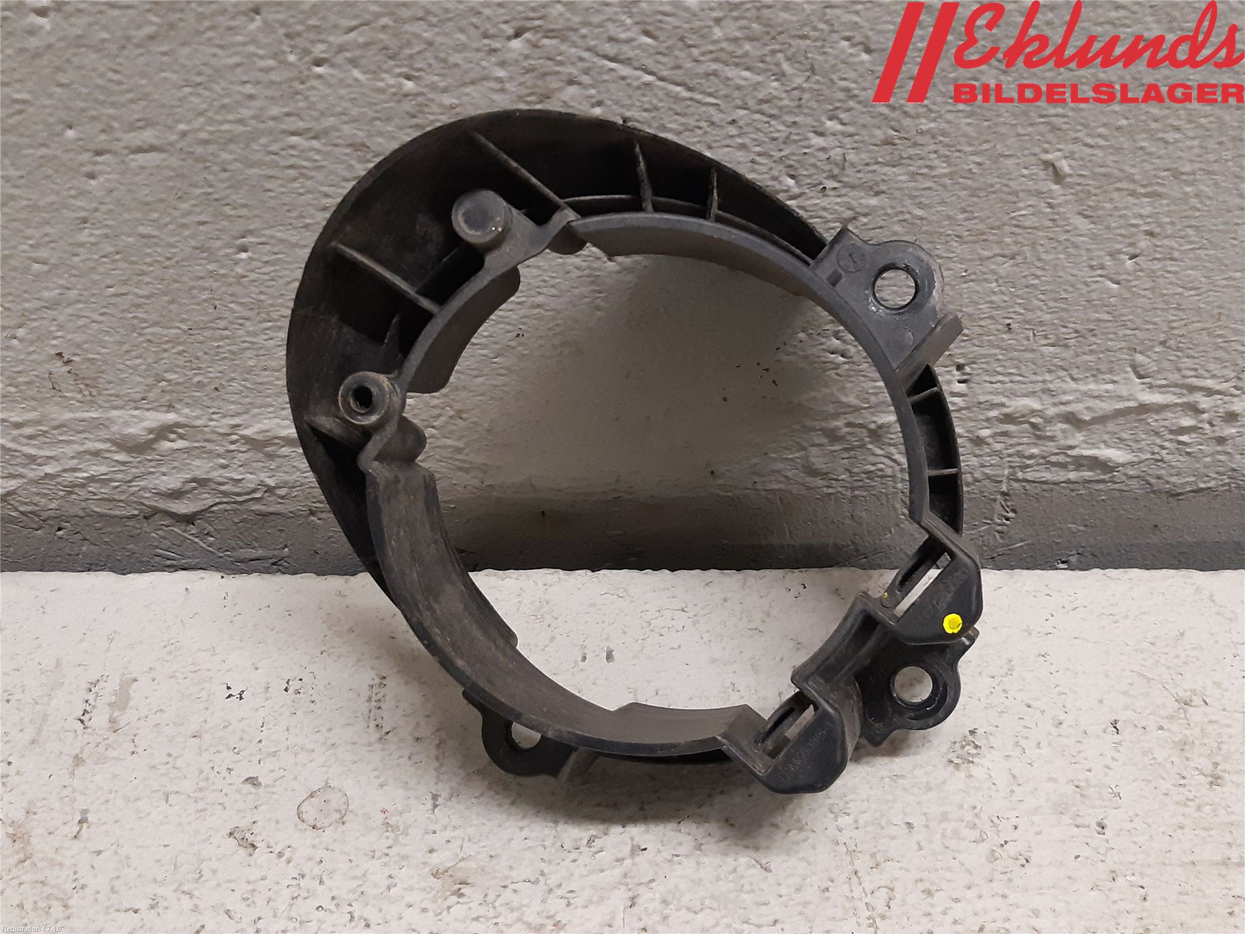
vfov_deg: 53.1
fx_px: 935
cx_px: 622
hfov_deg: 67.3
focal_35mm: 26
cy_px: 467
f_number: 1.7
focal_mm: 3.93
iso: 250
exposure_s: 1/50
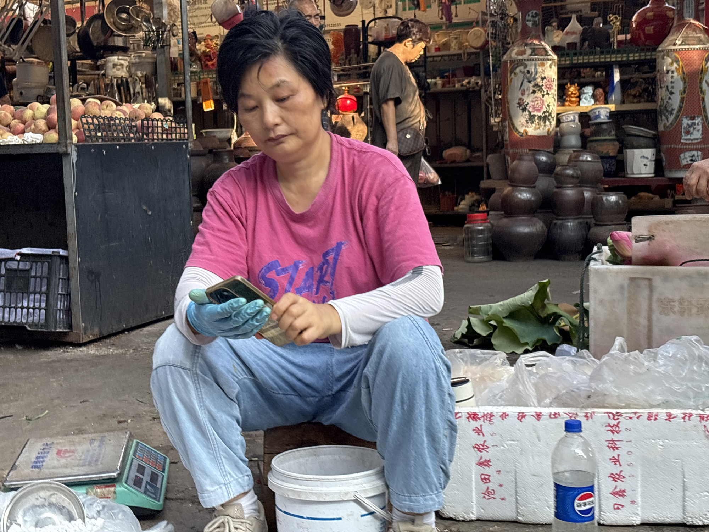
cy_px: 266
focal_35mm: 52
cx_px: 354
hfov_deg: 36.8
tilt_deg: -9.1
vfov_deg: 28.0
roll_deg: +1.8
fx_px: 1065
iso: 50
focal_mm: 5.96
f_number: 1.6
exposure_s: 1/99
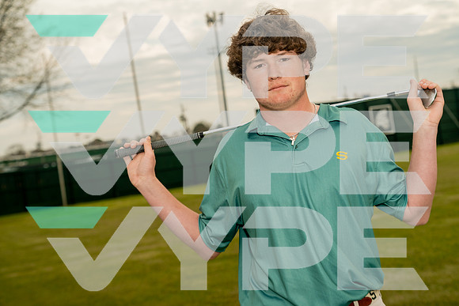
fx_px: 714
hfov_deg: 35.6
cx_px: 230
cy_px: 153
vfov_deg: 24.2
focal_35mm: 56
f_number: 4.5
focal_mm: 56
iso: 250
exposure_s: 1/250
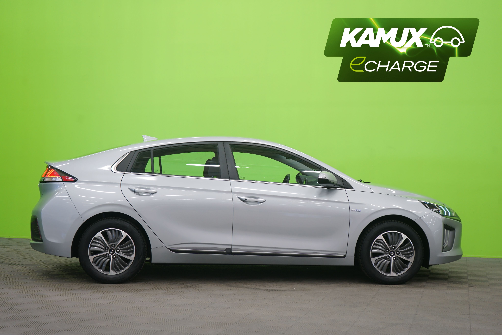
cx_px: 251
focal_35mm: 50
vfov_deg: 27.0
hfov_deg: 39.6
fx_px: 697
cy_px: 168
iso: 400
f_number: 5
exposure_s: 1/8
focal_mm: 50
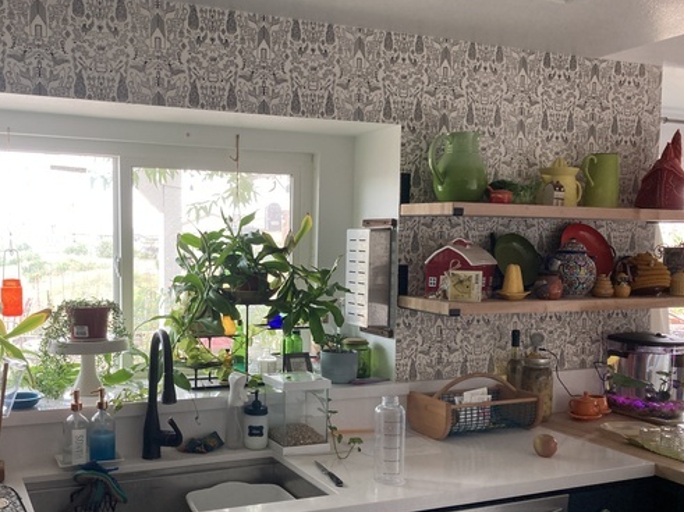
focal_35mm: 38
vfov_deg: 37.5
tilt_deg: -4.9
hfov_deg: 48.5
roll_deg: -1.6
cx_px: 253
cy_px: 316
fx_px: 751
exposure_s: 1/61
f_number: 1.8
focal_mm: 3.99
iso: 80
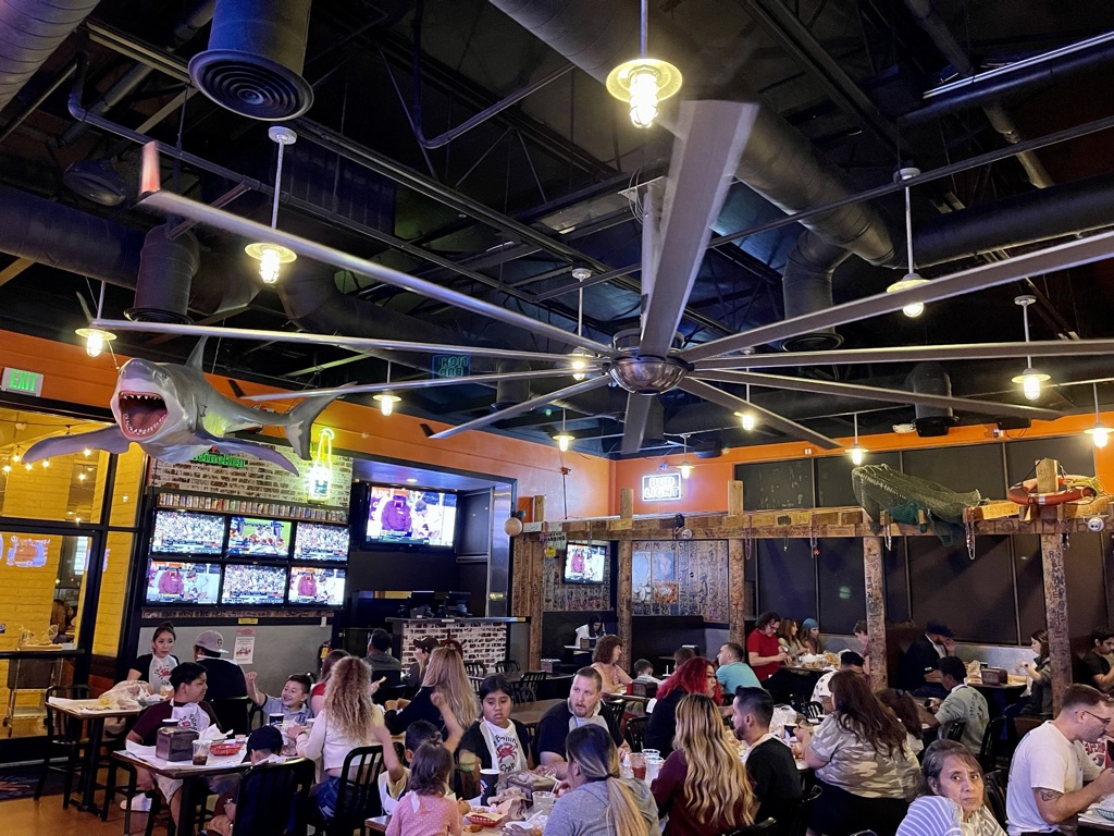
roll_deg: -1.1
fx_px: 837
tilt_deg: +10.8
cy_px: 418
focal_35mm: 26
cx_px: 557
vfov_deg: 53.1
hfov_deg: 67.3
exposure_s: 1/30
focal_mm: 5.1
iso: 800
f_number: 1.6
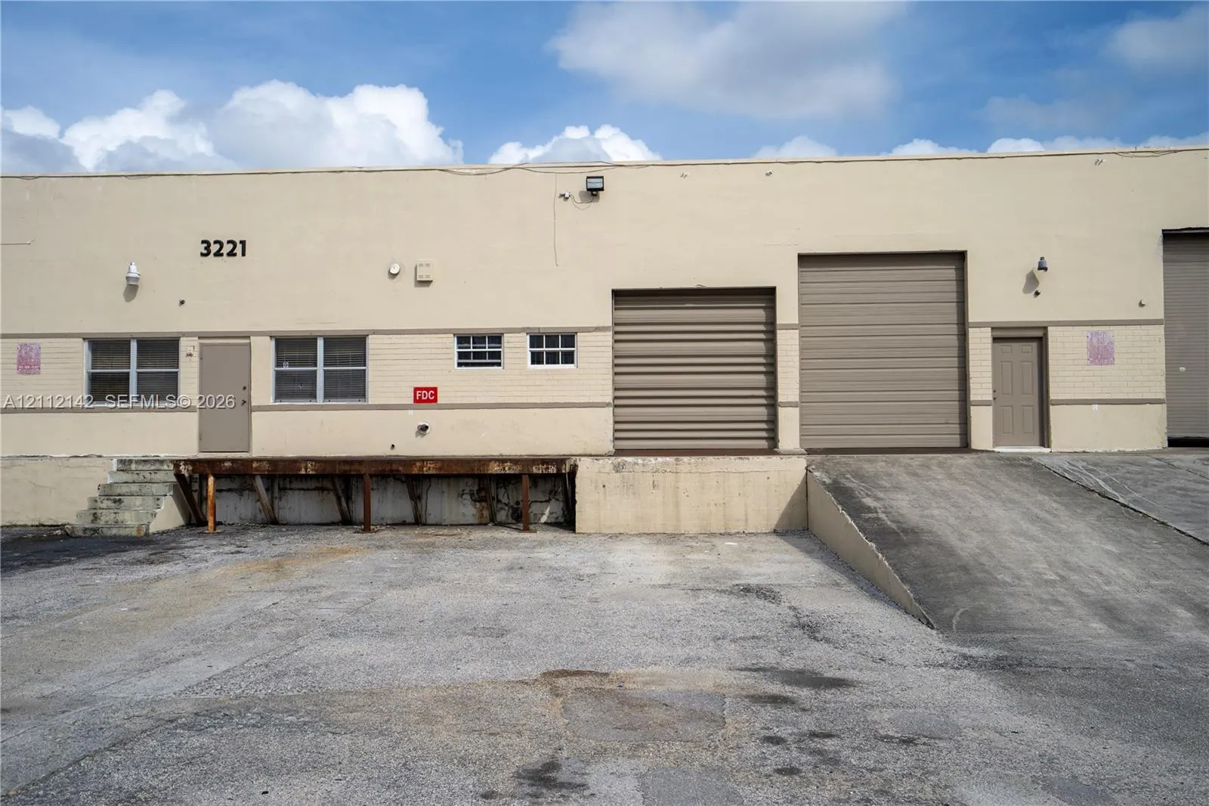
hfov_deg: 61.9
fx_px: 1007
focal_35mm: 30
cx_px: 604
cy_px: 403
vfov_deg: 43.6
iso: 100
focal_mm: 30
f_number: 8
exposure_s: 1/500
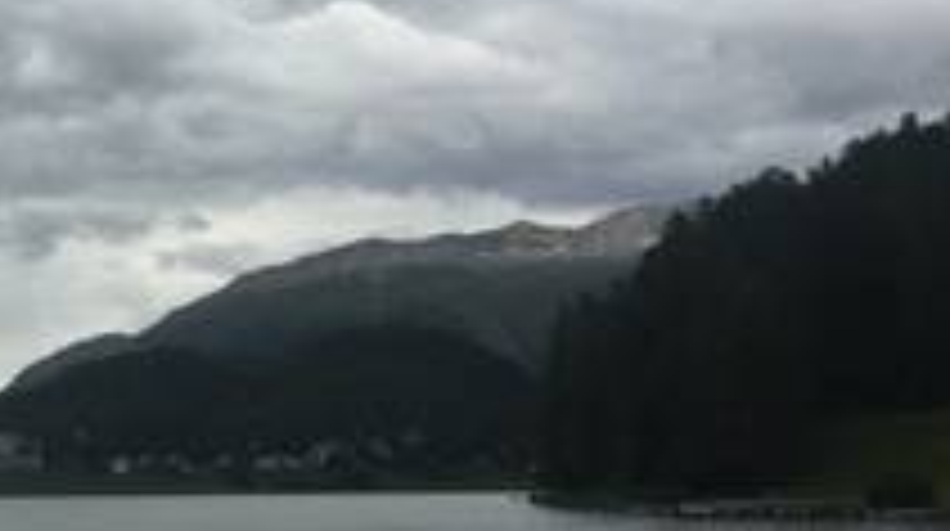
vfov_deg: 16.6
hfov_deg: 27.6
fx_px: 1811
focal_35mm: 72
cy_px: 418
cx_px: -5
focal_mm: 4.15
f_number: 2.2
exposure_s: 1/1582
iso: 32
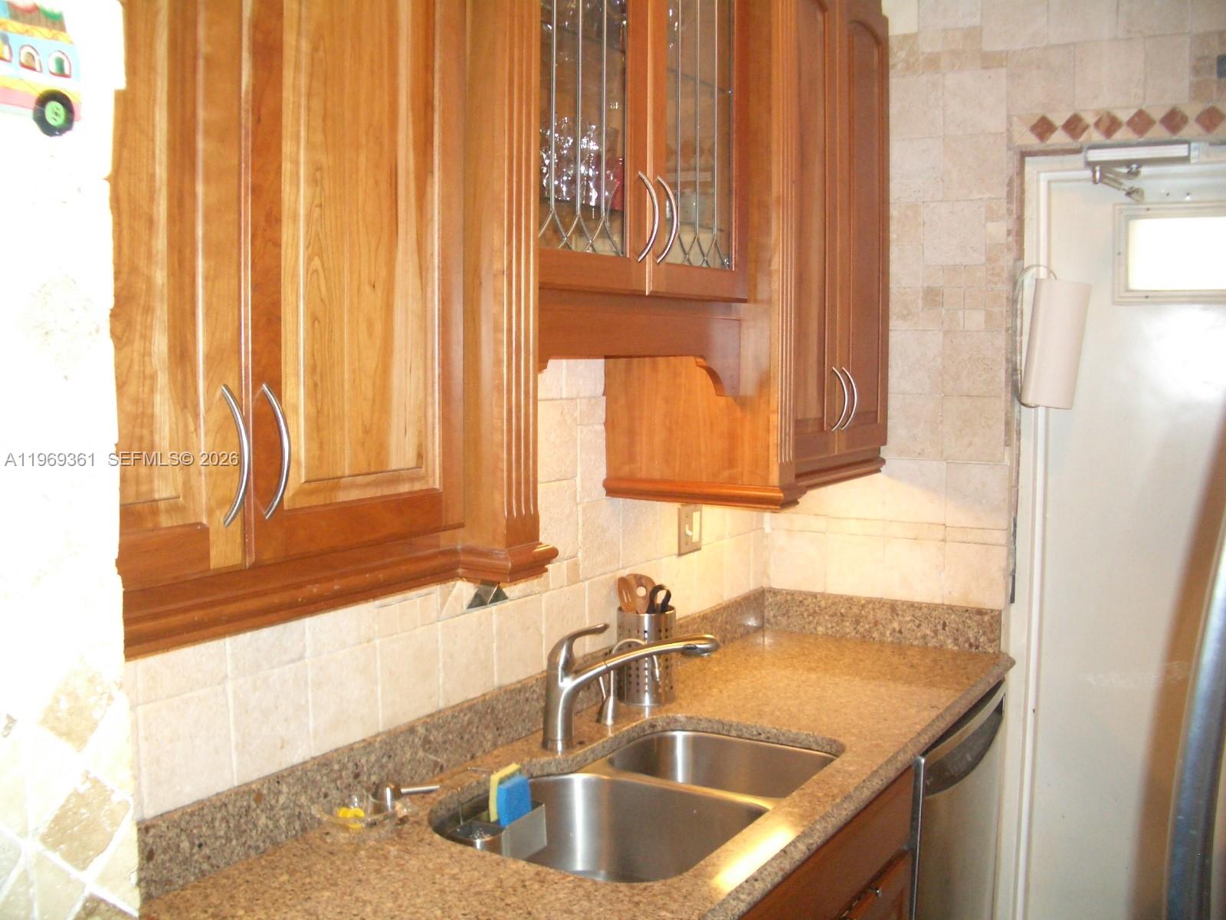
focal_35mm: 35
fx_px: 1240
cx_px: 613
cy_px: 460
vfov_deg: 40.7
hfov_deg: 52.6
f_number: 2.6
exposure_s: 1/60
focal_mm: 5.8
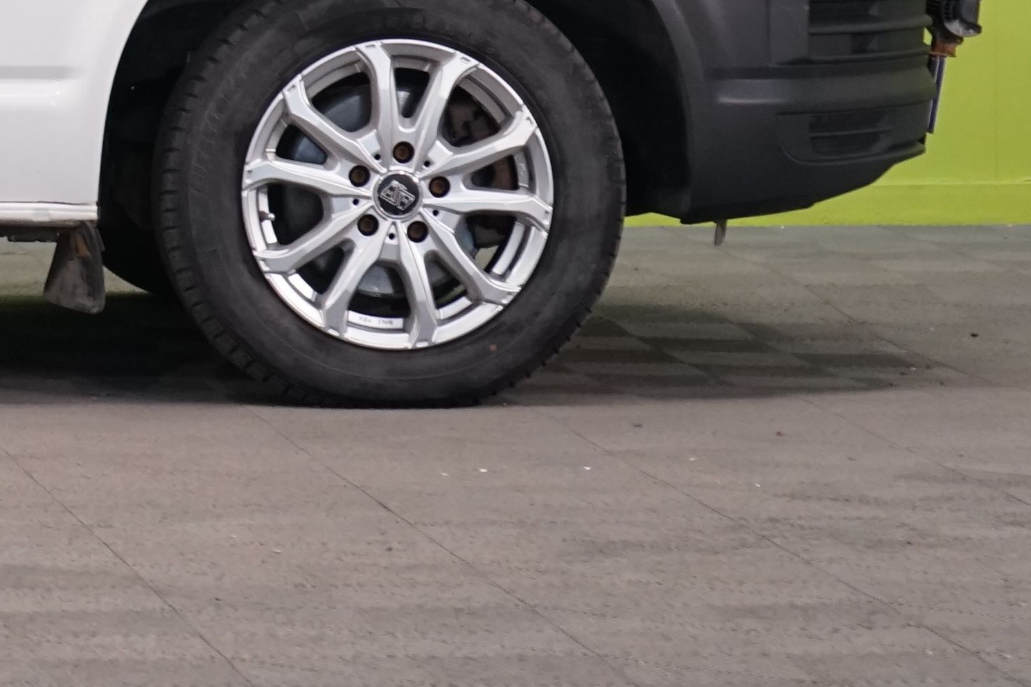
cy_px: -222
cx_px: -845
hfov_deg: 8.0
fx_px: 7159
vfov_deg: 5.5
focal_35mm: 250
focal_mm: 62
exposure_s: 1/100
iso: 1250
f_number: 5.6
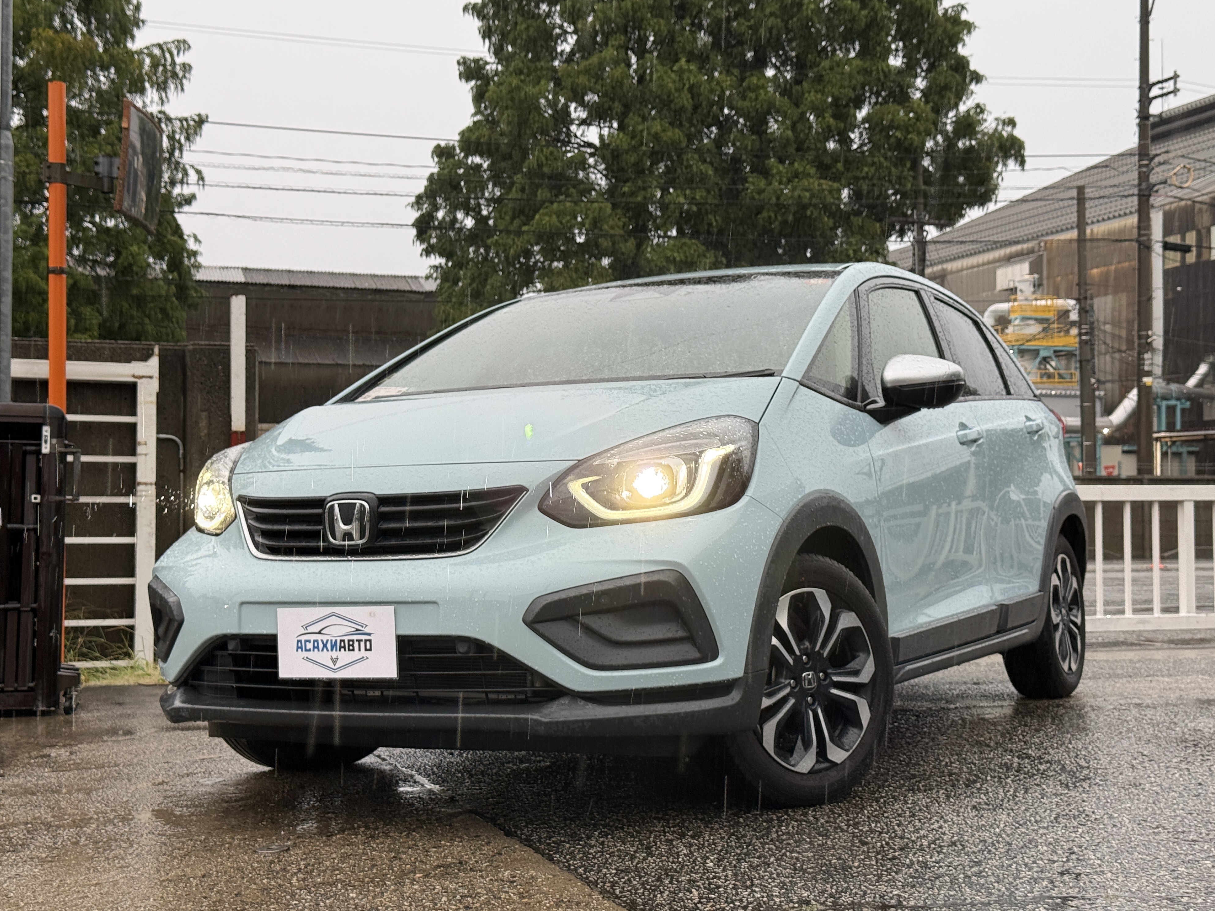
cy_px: 452
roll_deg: +0.3
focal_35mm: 49
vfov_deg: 29.7
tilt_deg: +1.8
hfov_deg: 38.9
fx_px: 1720
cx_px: 604
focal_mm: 6.76
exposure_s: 1/201
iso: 80
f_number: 1.78
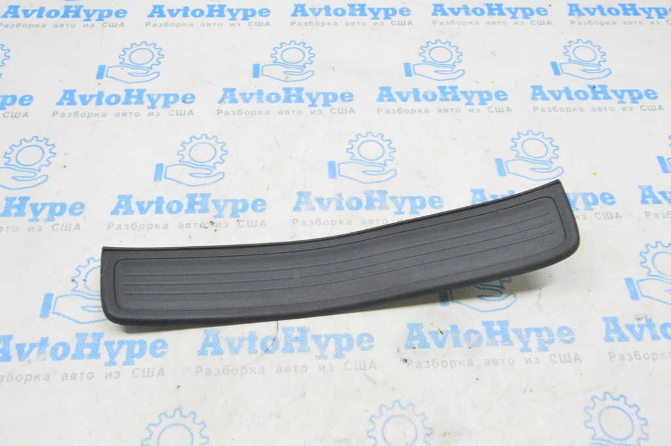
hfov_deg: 57.3
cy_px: 223
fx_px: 615
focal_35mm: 33
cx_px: 336
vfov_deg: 39.9
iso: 6400
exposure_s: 1/15
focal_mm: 22
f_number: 20
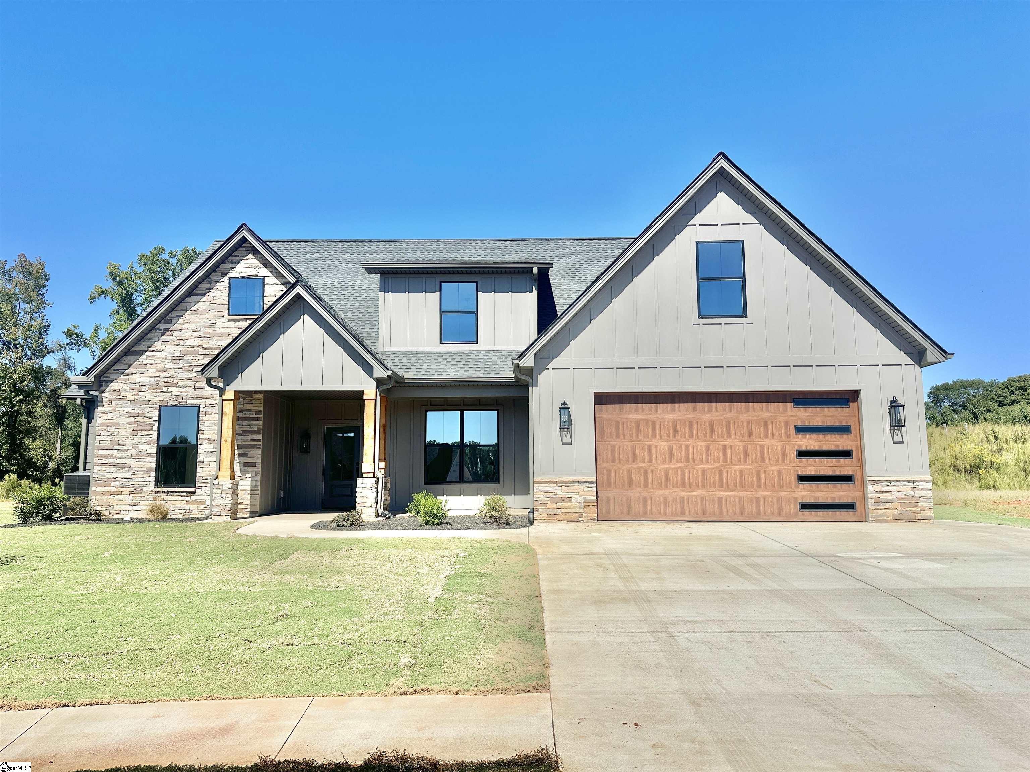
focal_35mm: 24
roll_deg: +0.3
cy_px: 386
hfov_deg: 71.6
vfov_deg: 56.8
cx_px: 515
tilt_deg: +7.0
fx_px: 714
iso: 80
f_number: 1.78
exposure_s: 1/6623
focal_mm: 6.86
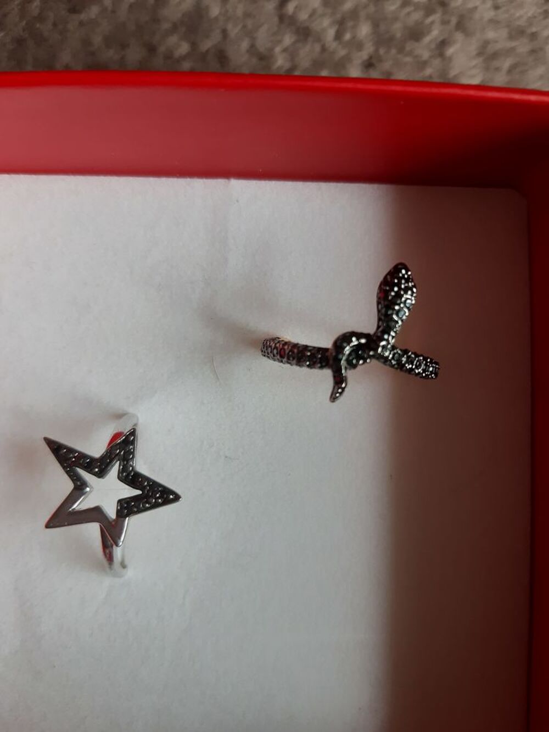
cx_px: 274
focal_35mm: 26
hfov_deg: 53.1
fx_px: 550
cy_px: 366
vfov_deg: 67.3
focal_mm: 3.92
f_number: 1.7
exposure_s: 1/50
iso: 160
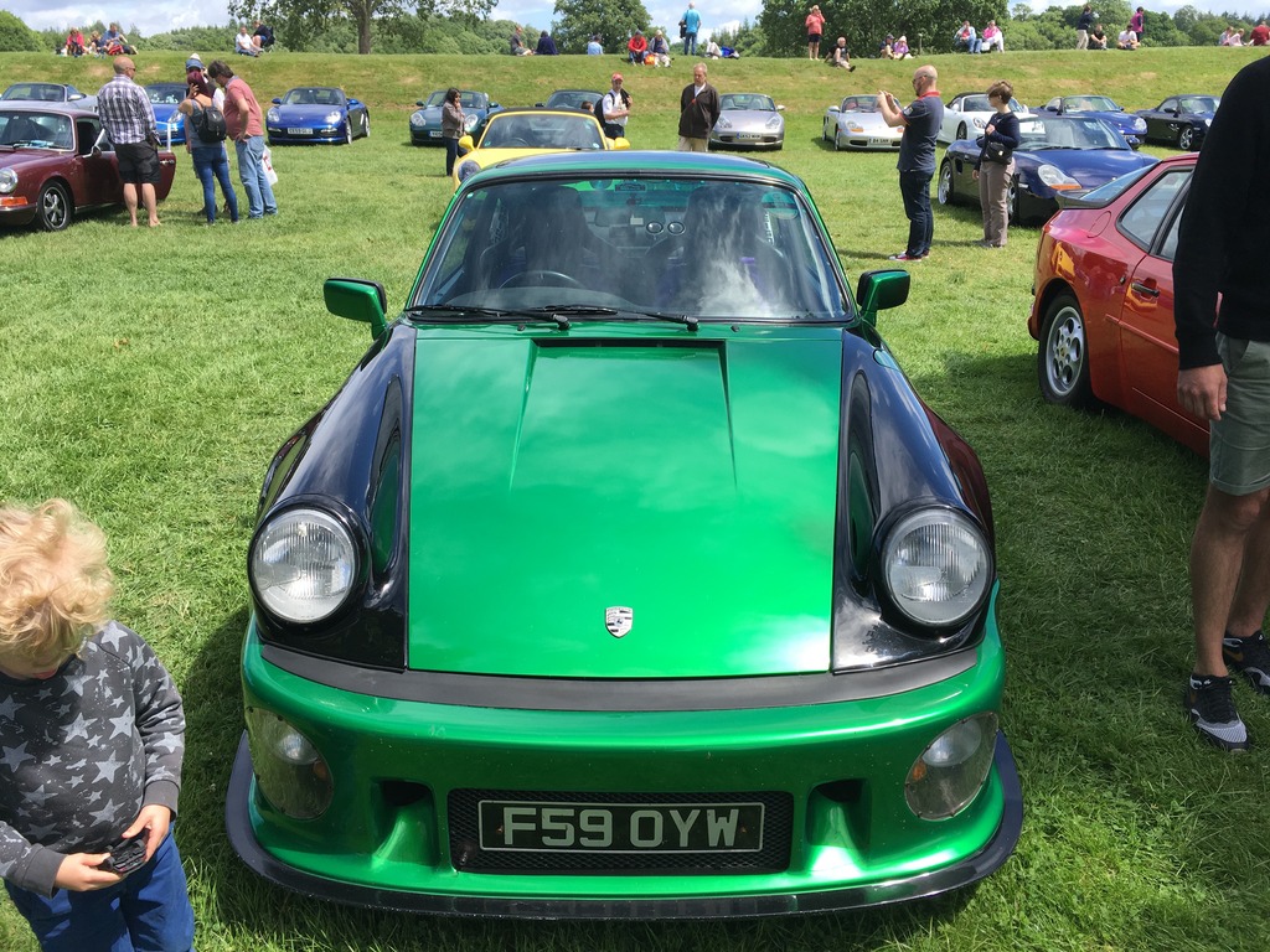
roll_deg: +1.4
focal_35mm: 29
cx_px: 635
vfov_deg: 48.2
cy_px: 476
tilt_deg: -19.1
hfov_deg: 61.7
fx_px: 1064
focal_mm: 4.15
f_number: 2.2
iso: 25
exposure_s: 1/894
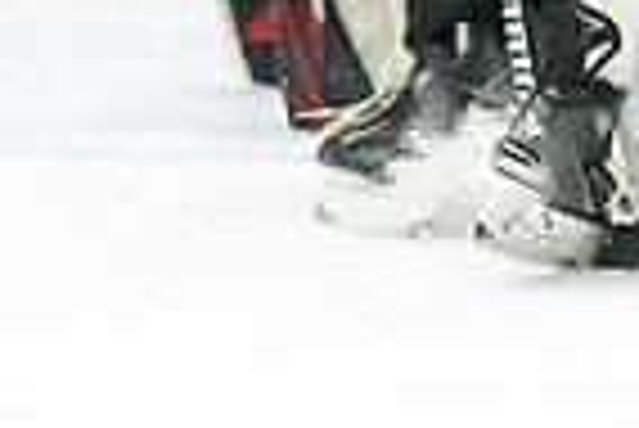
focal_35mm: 837
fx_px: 14872
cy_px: -475
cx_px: 622
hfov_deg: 2.5
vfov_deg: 1.6
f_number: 2.8
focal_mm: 116
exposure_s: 1/640
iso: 3200
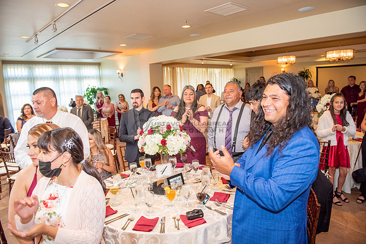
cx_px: 183
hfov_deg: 73.7
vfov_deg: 53.2
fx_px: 244
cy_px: 122
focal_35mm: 24
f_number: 3.5
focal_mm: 24
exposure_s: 1/125
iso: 1600
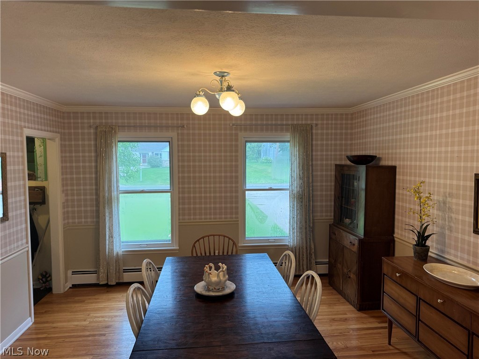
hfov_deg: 71.6
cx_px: 240
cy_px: 180
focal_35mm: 24
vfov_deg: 56.8
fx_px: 332
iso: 125
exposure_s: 1/120
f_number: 1.78
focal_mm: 6.76
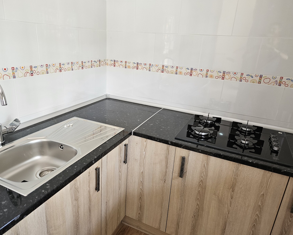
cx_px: 140
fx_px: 217
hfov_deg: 68.1
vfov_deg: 56.8
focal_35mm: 25
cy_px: 117
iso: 160
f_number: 1.8
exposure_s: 1/100
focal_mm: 5.4
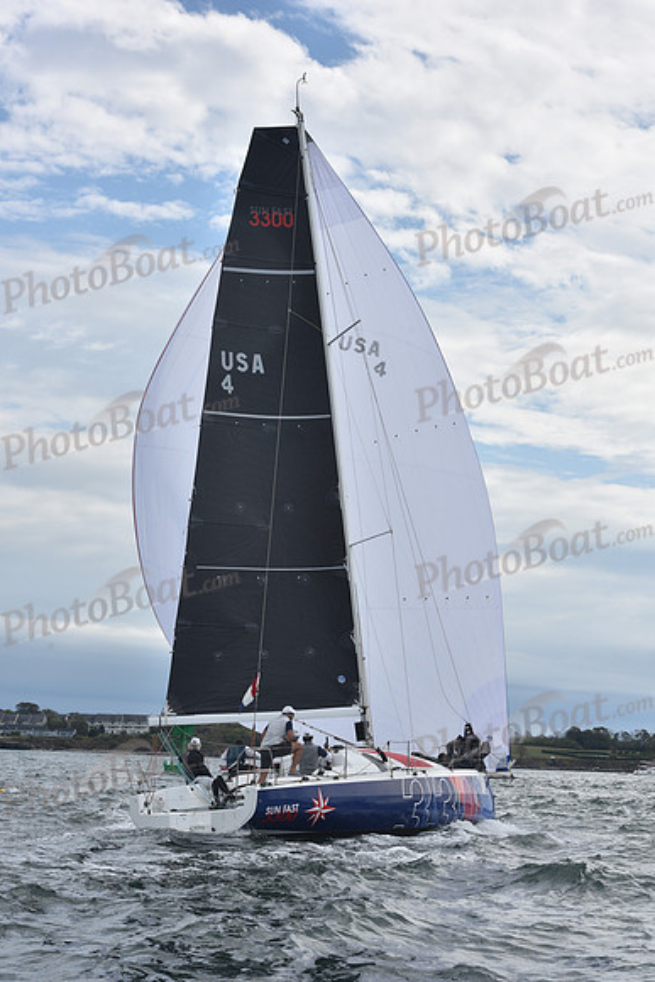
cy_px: 491
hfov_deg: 19.5
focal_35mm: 70
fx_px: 1909
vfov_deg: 28.8
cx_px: 328
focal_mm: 70
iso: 320
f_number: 10
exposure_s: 1/1000
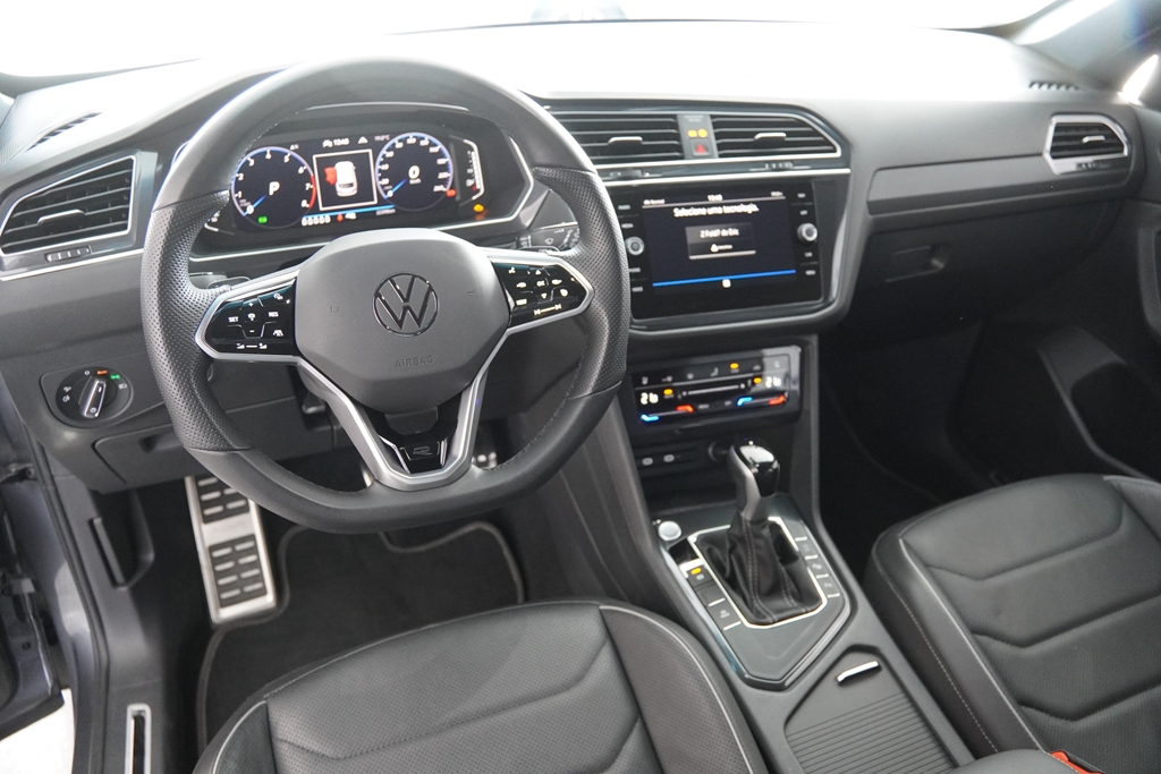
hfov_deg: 70.4
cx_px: 580
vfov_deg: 50.4
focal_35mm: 26
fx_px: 822
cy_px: 387
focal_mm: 17
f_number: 2.8
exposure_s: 1/160
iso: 3200
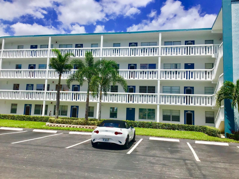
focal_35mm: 31
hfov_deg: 58.4
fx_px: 214
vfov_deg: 45.4
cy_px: 90
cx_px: 120
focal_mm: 3.3
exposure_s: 1/2632
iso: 25
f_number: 2.4
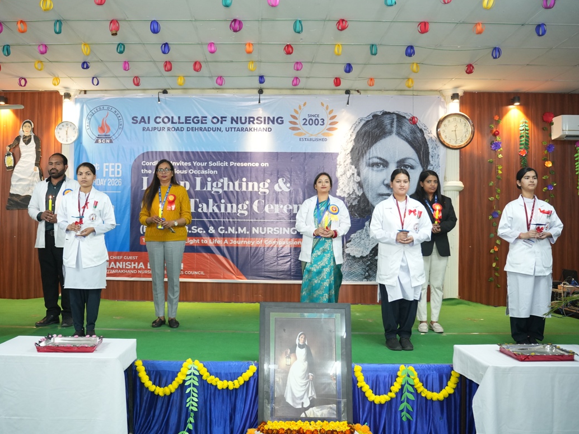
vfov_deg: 45.5
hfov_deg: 58.1
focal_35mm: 31
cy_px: 218
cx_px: 252
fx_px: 519
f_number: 2.8
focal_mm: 28
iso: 2500
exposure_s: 1/100
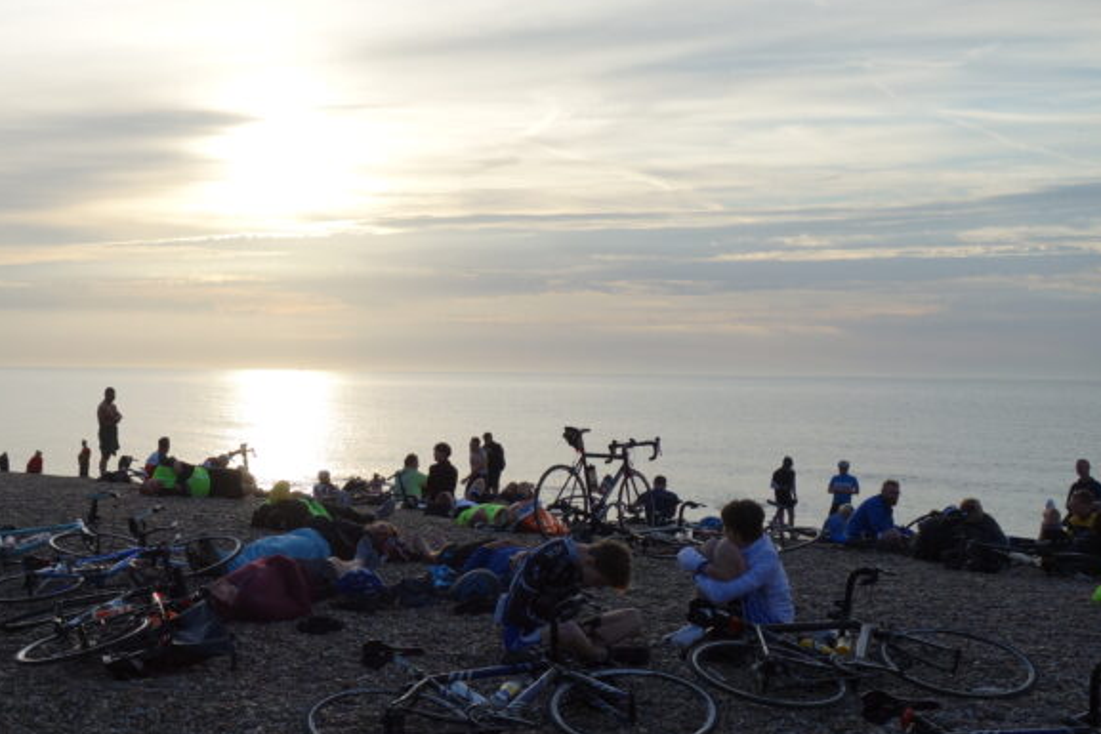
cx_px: 204
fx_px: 1682
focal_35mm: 55
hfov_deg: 35.0
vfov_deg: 24.6
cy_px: 443
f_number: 5.6
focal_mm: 11.6
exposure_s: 1/500
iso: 125
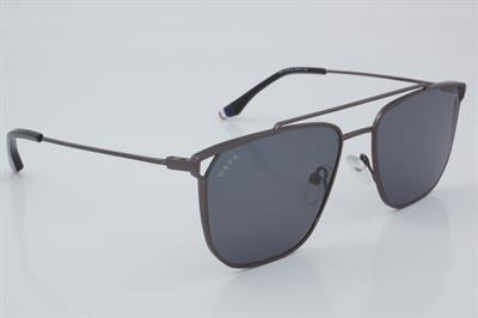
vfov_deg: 18.2
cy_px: 159
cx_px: 239
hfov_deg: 27.0
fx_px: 995
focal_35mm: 75
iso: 100
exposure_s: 1/4
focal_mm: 50
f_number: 32
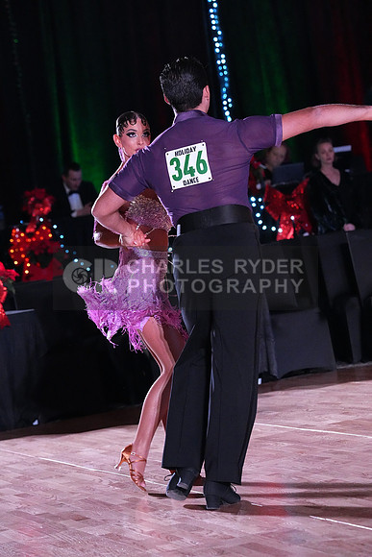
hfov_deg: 9.3
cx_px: 186
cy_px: 278
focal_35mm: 148
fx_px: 2292
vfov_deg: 13.9
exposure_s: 1/400
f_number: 5.6
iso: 12800
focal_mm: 148
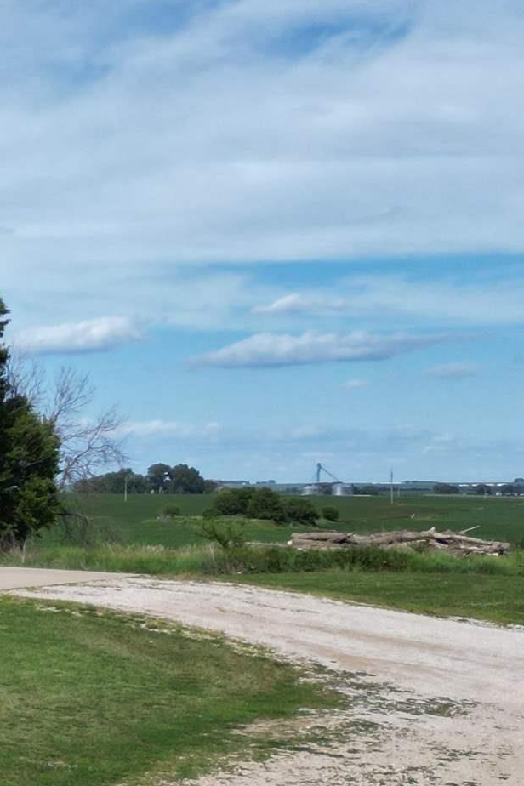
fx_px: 1812
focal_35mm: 83
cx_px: -545
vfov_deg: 24.4
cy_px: 520
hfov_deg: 13.8
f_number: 1.7
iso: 100
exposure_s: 1/4000
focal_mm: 6.72
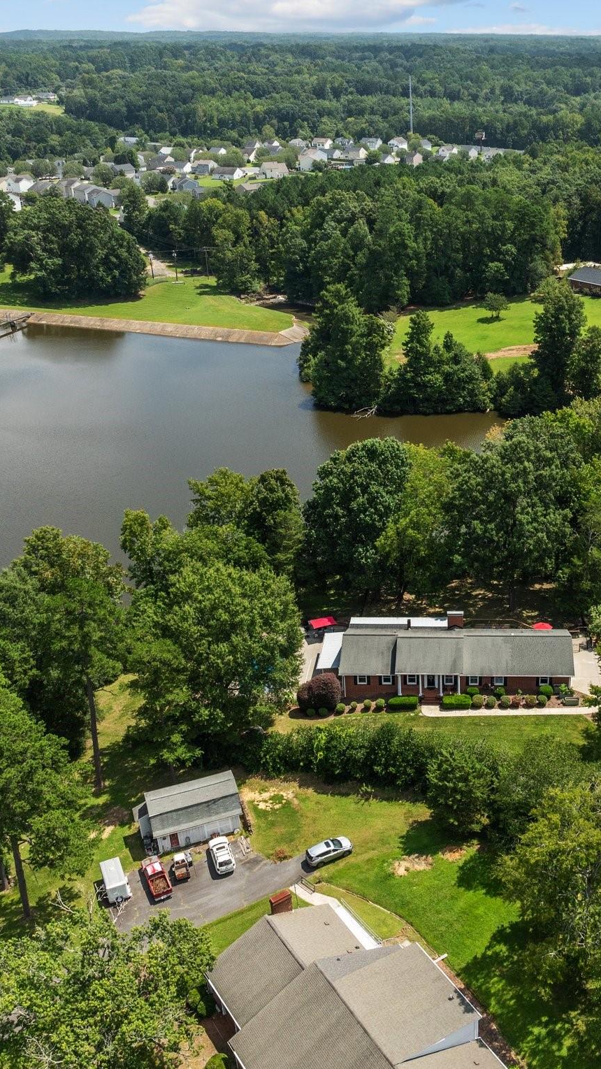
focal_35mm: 35
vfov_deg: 56.6
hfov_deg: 32.9
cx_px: 468
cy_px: 534
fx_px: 992
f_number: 2.8
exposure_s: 1/320
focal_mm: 12.29
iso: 130
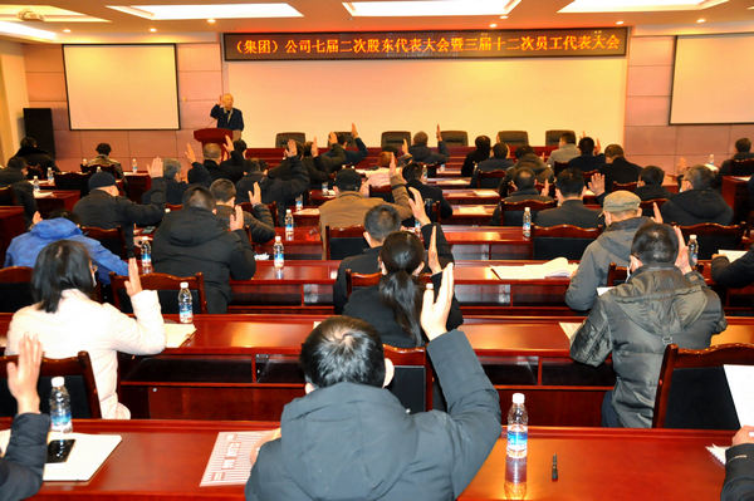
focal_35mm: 38
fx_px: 785
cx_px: 377
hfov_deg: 51.3
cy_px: 250
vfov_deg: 35.4
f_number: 5
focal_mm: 25
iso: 2000
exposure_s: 1/60
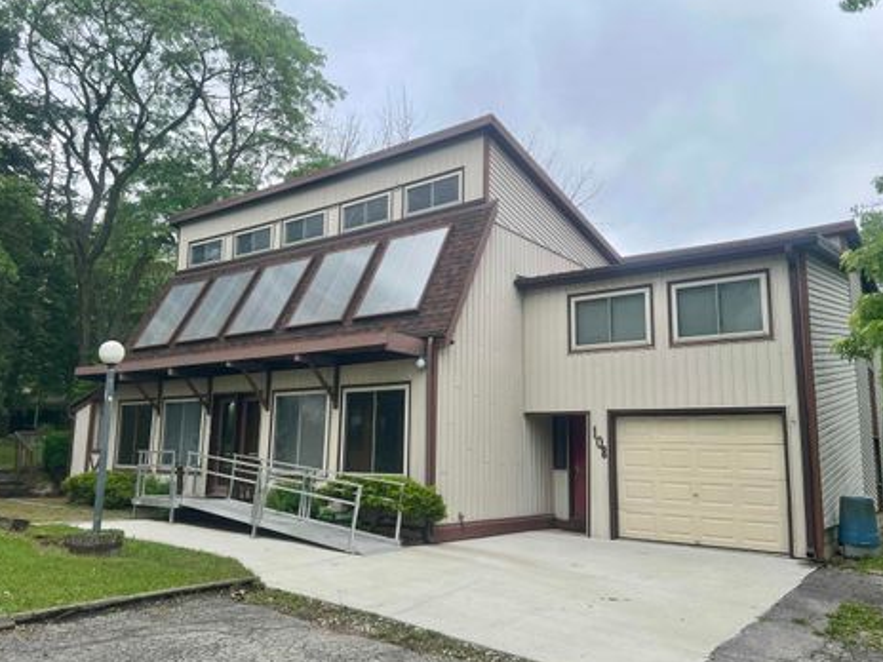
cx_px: 432
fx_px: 714
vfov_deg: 49.7
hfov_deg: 63.4
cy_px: 336
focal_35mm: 28
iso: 50
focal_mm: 5.7
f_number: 1.5
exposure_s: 1/2008
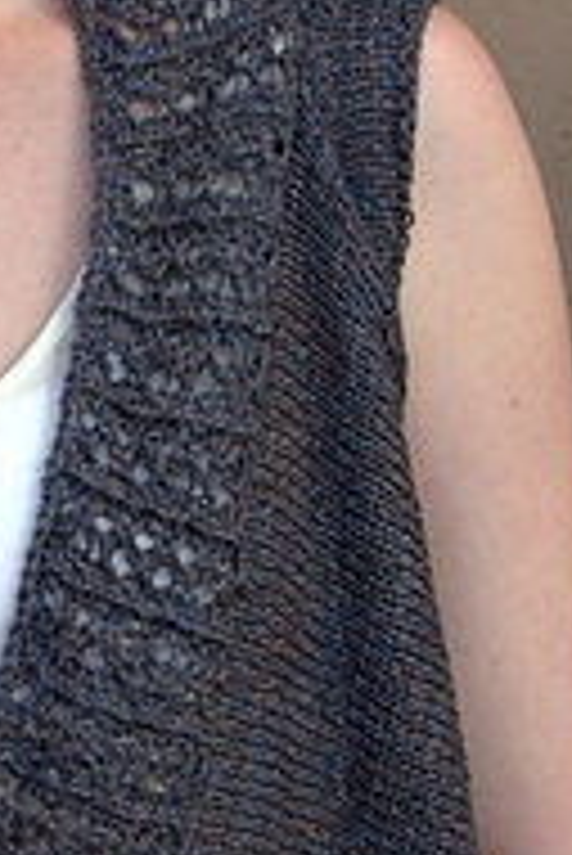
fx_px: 2807
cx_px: -83
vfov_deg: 17.3
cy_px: 342
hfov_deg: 11.4
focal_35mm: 118
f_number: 11
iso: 1000
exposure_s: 1/60
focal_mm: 35
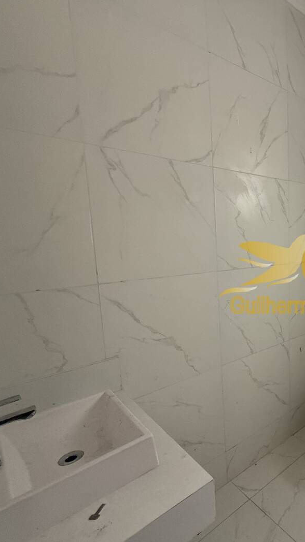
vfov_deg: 83.8
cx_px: 309
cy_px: 276
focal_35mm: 21
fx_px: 302
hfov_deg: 44.9
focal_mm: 2.22
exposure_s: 1/73
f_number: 2.2
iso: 320
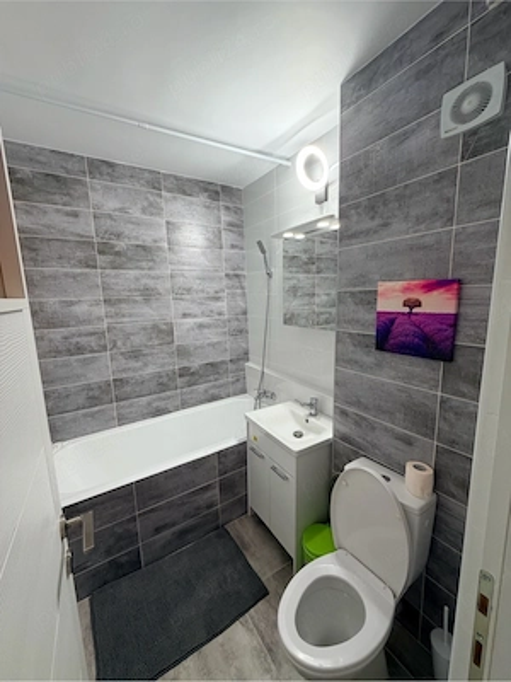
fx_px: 276
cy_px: 341
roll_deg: +1.2
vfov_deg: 102.1
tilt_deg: -9.5
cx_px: 256
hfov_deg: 85.7
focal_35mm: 14
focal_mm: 2.22
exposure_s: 1/100
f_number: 2.2
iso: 160
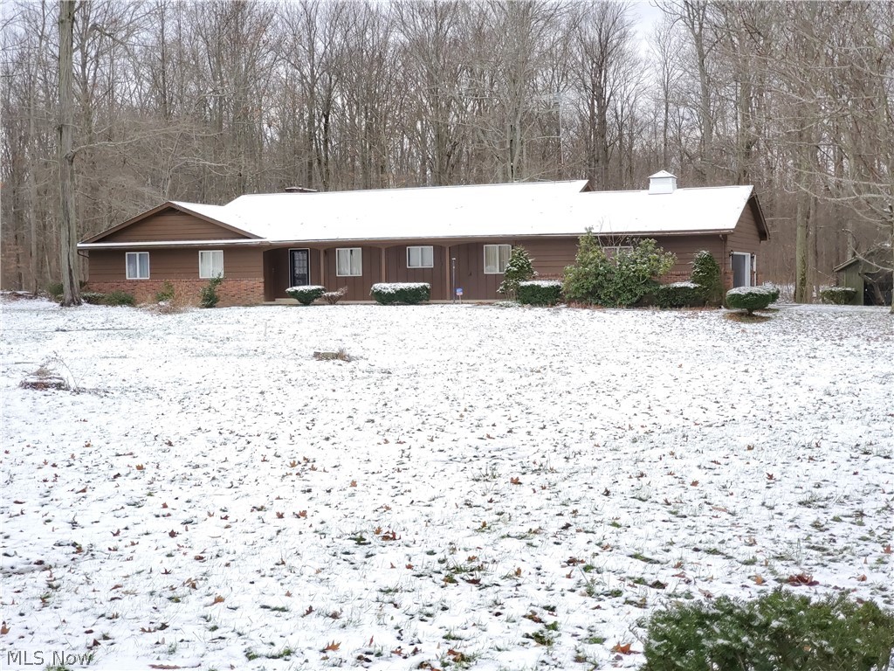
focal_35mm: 52
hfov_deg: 36.8
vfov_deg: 28.0
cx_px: 447
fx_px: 1343
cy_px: 336
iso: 80
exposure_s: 1/119
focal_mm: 6
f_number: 2.1
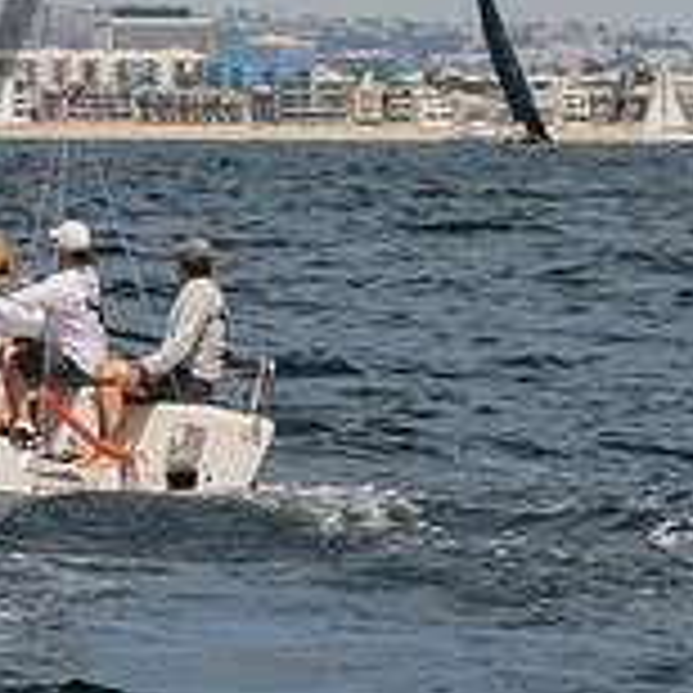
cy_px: -309
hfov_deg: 3.0
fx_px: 13114
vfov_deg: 3.0
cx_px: -517
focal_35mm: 579
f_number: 14
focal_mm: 78
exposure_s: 1/1250
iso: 640
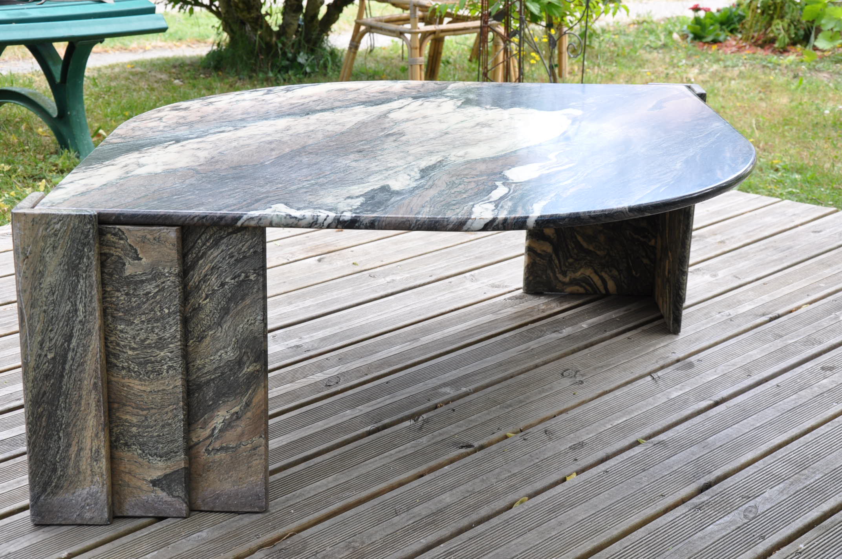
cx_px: 421
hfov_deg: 35.1
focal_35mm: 57
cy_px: 280
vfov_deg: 23.7
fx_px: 1332
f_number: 8
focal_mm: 38
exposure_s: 1/60
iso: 250
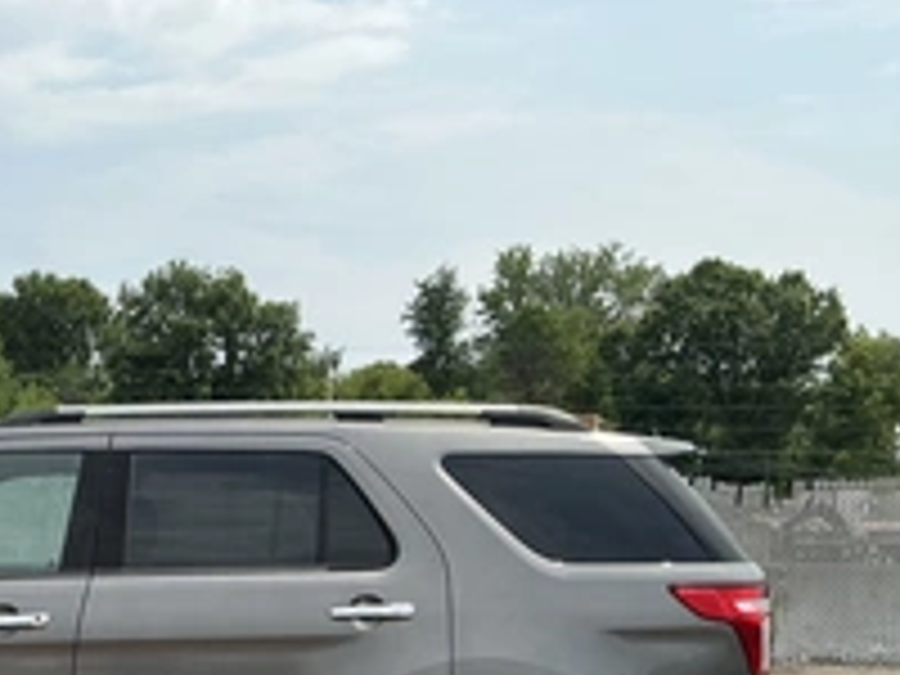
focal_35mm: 56
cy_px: 662
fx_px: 1456
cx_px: 68
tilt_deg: +1.5
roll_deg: -3.1
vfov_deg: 25.0
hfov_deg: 32.4
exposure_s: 1/2227
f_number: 1.8
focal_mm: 3
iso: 25
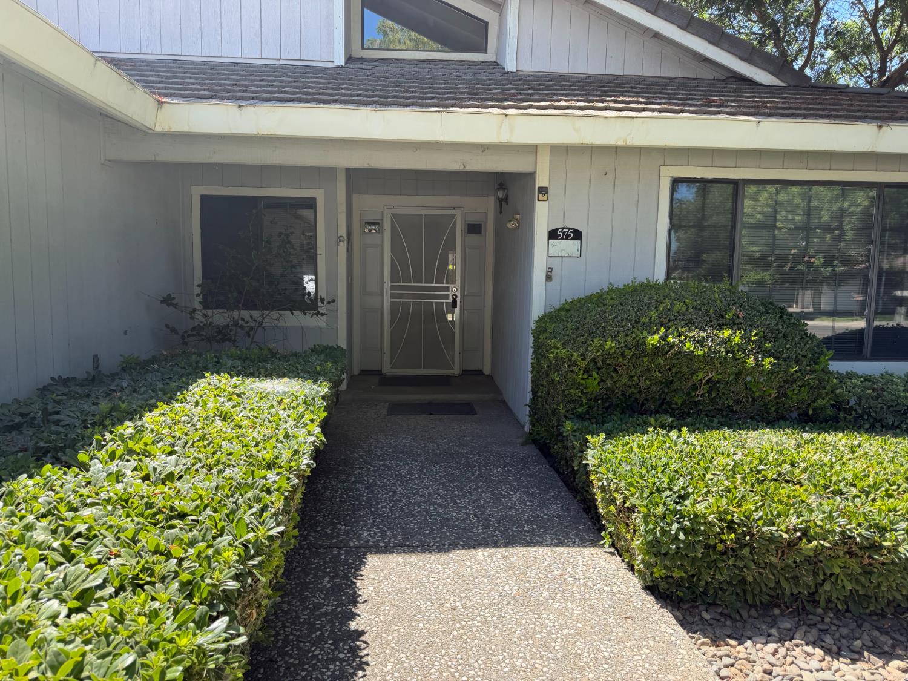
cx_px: 454
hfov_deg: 71.6
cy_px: 340
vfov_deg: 56.8
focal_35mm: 24
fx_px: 630
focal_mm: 6.76
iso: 100
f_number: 1.78
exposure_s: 1/1046
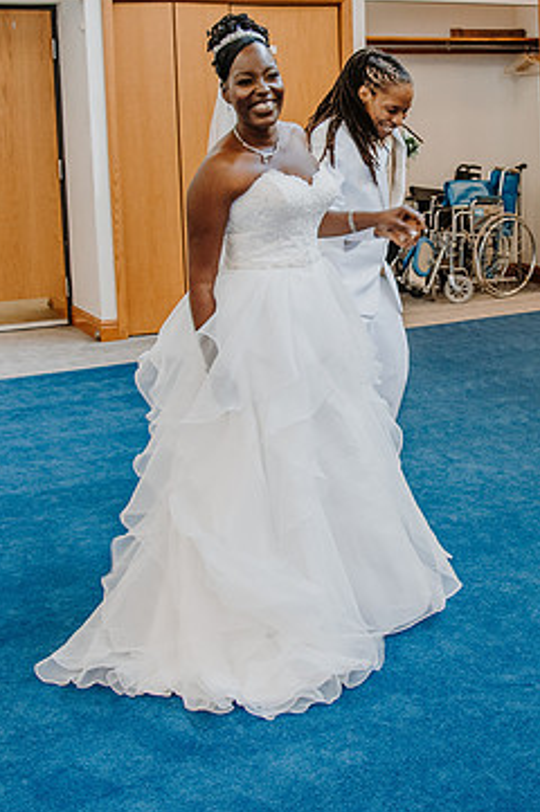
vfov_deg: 38.5
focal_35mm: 51
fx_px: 1150
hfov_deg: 26.2
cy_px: 277
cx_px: 392
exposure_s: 1/60
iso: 900
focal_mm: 24
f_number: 4
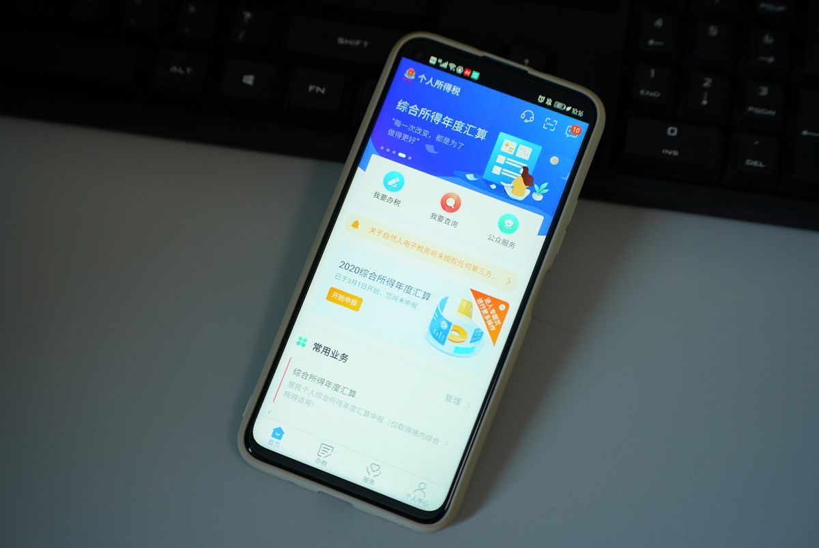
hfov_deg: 28.8
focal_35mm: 70
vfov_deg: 19.5
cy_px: 274
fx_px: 1594
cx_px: 410
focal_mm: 70
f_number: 2.8
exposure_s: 1/400
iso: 640
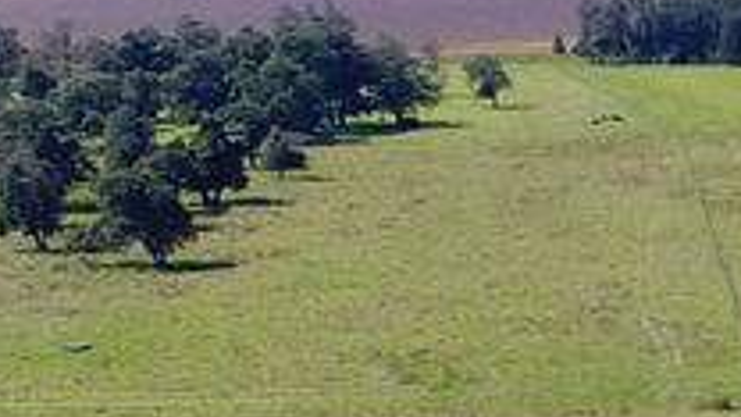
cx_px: 1400
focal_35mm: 157
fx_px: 3085
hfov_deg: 12.4
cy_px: 465
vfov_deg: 7.7
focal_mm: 3.61
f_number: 2.8
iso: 100
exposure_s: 1/543
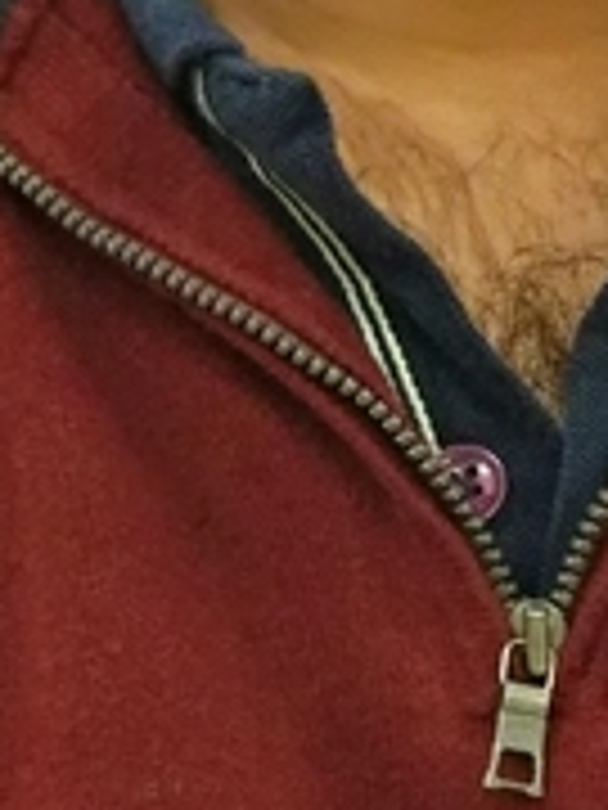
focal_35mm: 269
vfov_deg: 7.3
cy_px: -164
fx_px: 6300
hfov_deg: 5.5
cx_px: 486
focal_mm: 5.99
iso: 800
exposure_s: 1/50
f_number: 2.6
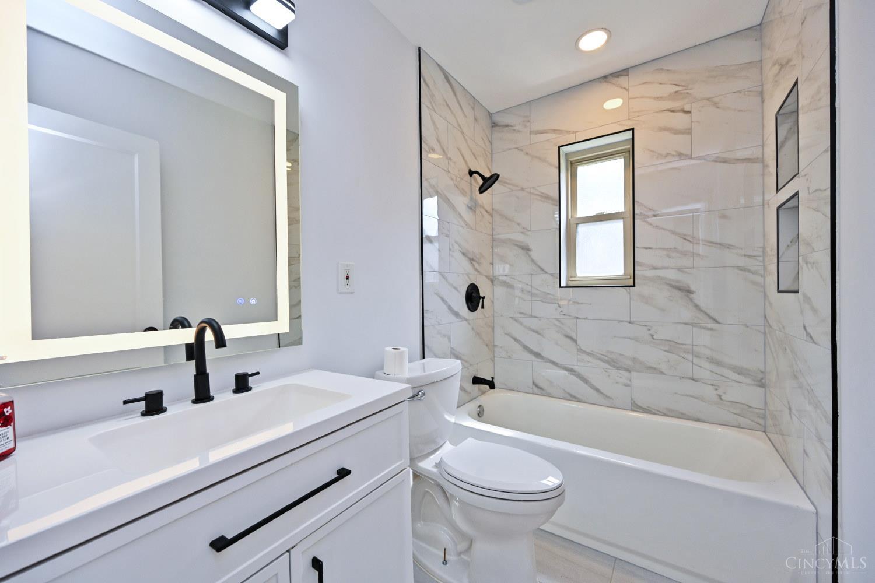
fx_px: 340
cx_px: 438
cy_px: 292
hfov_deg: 104.3
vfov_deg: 81.2
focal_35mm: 14
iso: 200
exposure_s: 1/125
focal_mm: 14
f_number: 5.6
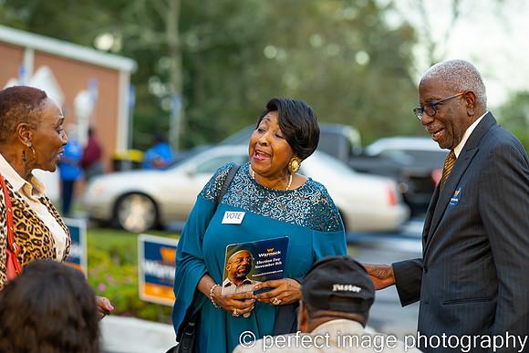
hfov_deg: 19.5
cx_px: 264
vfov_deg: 13.0
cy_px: 176
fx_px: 1543
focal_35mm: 105
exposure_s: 1/160
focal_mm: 105
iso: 800
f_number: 2.8
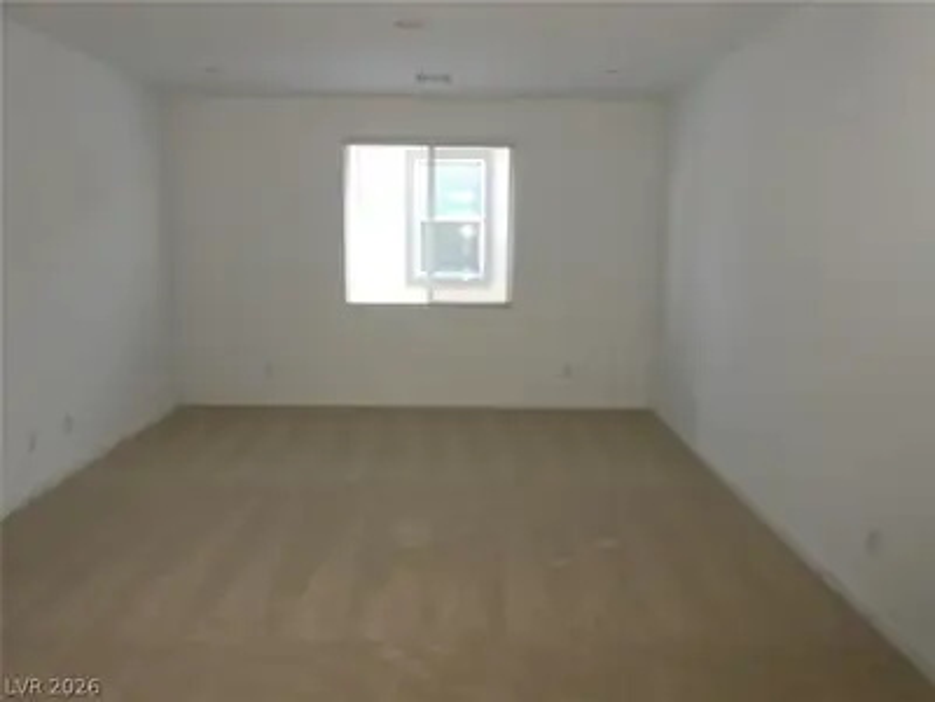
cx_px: 468
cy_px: 351
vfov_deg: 53.1
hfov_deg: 67.3
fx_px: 702
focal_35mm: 26
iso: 250
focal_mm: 4.6
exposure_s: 1/25
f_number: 3.5
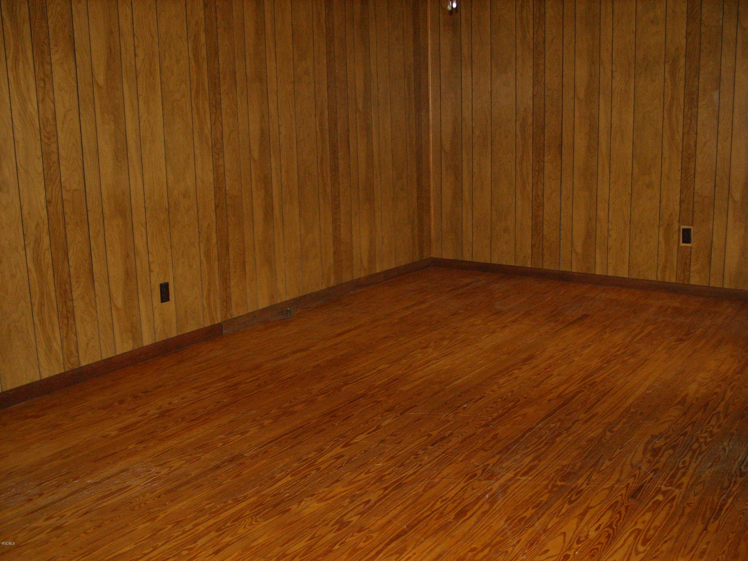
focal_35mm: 38
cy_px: 280
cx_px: 374
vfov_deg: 37.7
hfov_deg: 49.0
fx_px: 821
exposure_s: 1/30
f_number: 2.8
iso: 400
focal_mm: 7.8
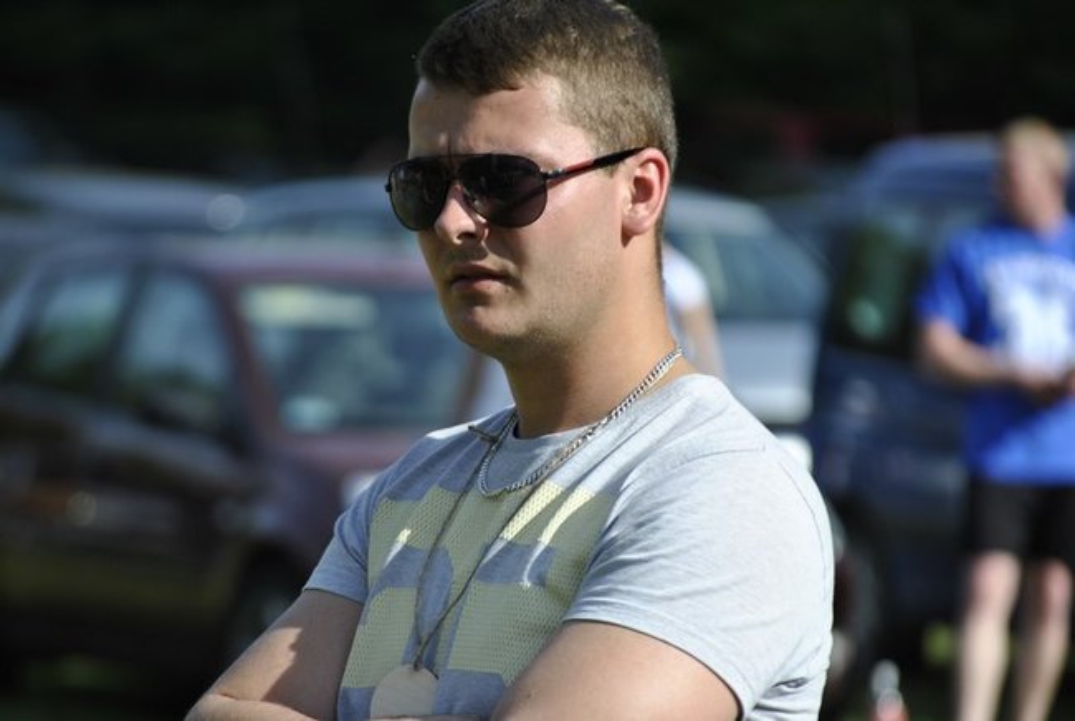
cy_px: 360
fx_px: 8975
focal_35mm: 300
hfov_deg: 6.9
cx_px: 538
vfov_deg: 4.6
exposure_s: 1/640
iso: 200
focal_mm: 200
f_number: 5.6
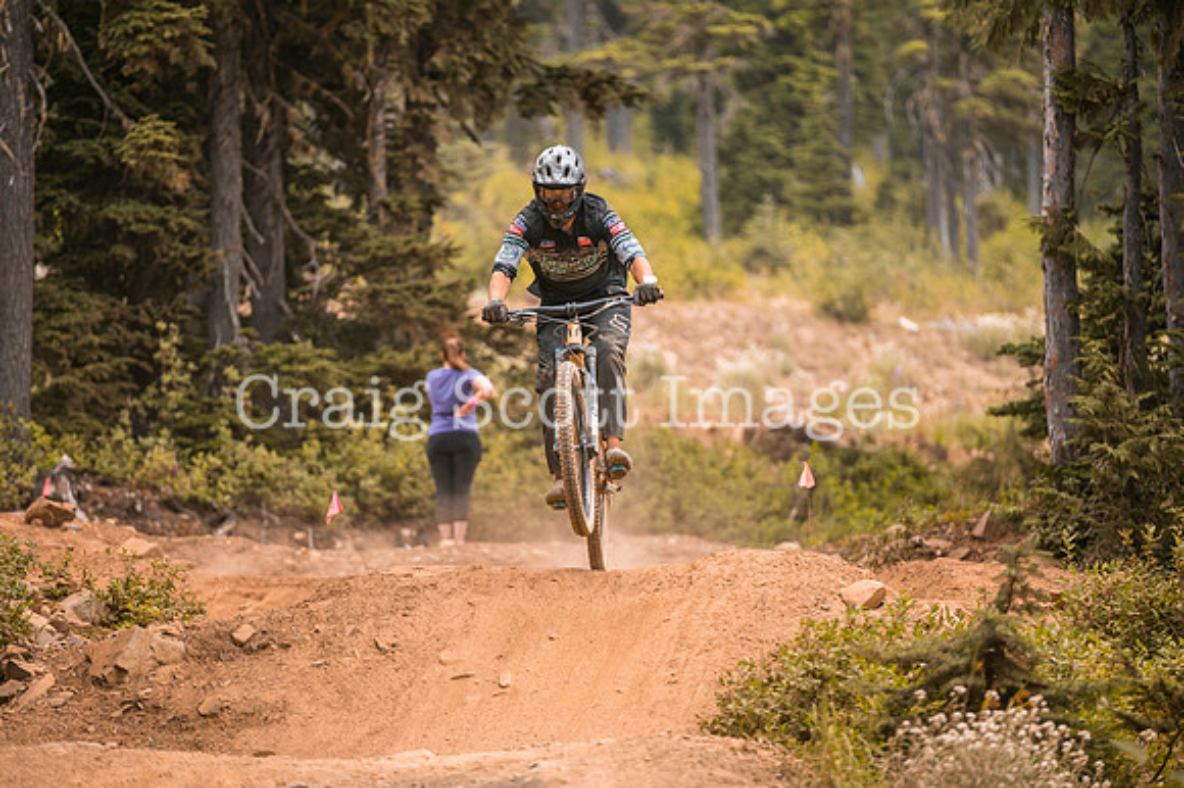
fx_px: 6574
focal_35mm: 200
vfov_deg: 6.9
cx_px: 592
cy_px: 394
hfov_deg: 10.3
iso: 360
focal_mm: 200
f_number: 2.8
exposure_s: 1/1600
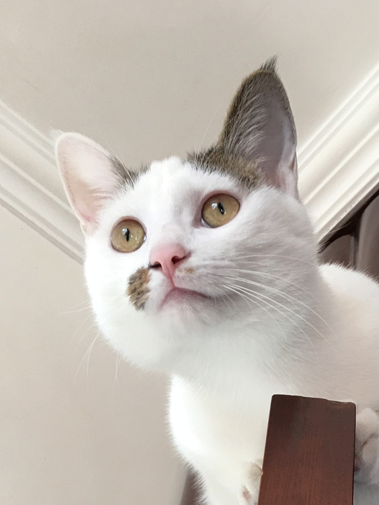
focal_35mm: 62
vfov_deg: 28.8
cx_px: 248
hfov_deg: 23.6
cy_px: 529
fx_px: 905
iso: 40
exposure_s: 1/33
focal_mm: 4.15
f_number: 2.2
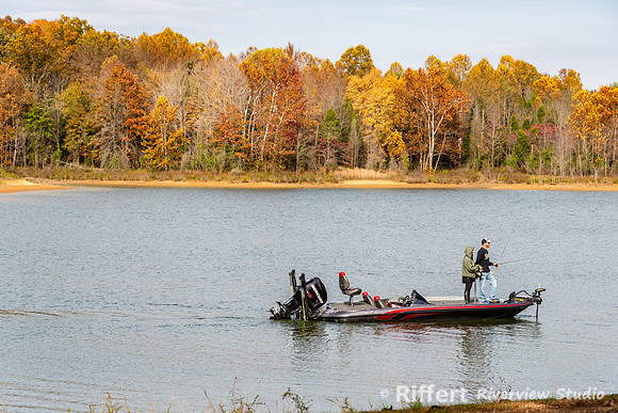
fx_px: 1965
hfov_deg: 17.9
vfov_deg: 12.0
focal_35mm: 114
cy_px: 206
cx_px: 309
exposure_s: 1/160
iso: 100
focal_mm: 112
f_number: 8
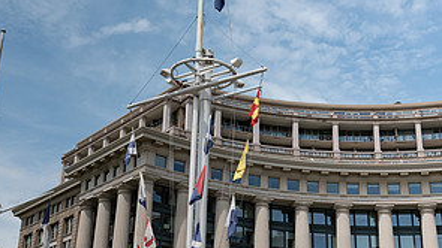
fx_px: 656
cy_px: 120
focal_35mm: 56
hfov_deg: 37.2
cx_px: 219
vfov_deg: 21.5
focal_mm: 35
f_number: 5.6
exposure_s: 1/5000
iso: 400
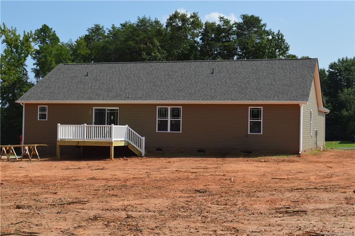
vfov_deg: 25.0
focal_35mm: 54
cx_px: 178
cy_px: 118
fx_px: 532
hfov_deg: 36.9
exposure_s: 1/250
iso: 100
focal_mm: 36
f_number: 8
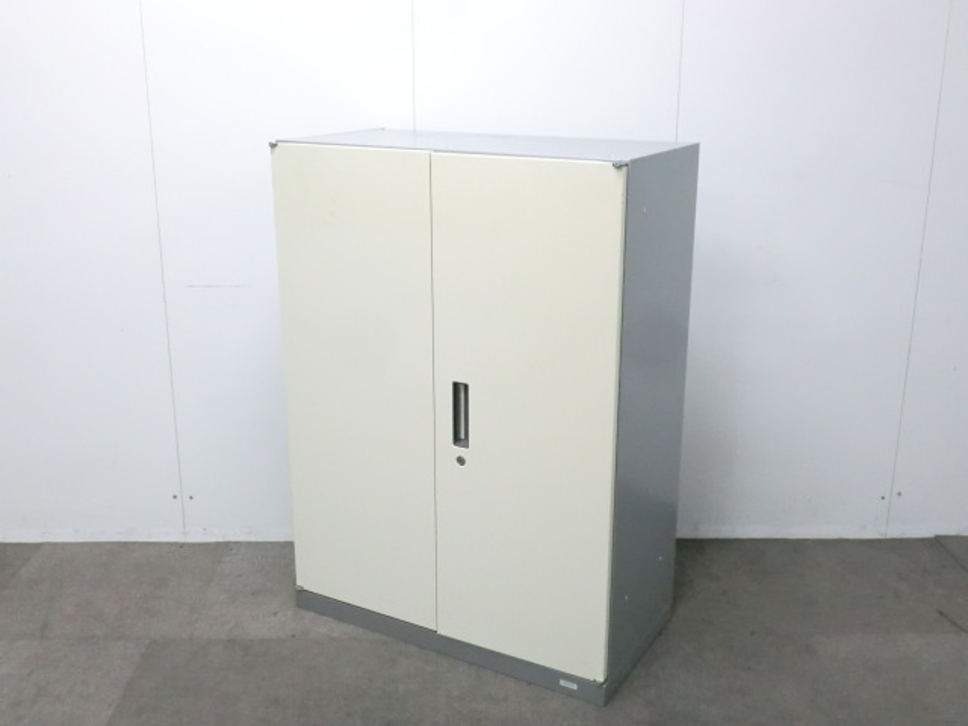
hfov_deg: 49.0
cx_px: 484
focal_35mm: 38
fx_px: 1063
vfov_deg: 37.7
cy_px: 363
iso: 800
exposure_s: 1/50
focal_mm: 6.9
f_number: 3.9
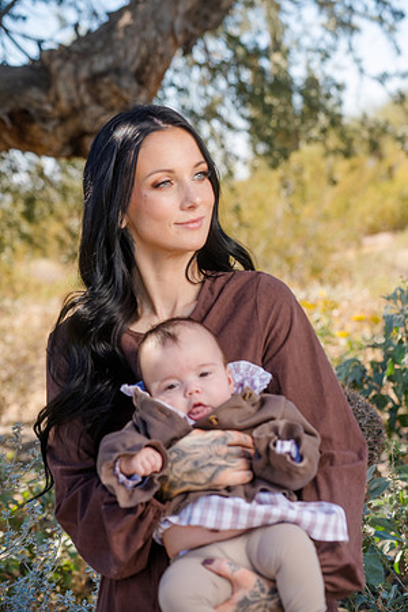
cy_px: 306
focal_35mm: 86
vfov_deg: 23.6
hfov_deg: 15.9
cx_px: 204
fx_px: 1462
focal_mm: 86
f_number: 5.6
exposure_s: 1/200
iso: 100
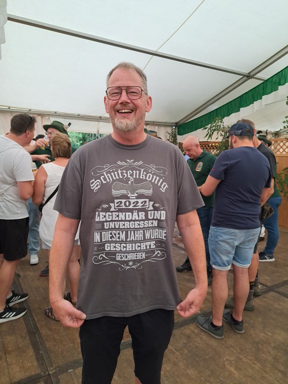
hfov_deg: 56.8
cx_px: 144
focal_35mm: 24
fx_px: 266
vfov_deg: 71.6
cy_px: 192
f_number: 1.8
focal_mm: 5.23
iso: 80
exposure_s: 1/50
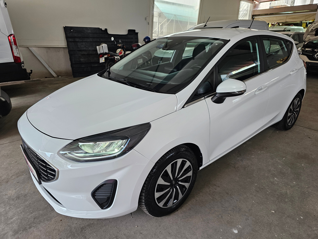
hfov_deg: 73.9
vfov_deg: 58.9
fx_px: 211
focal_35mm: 23
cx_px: 159
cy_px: 120
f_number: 1.7
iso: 160
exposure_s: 1/120
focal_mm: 6.3
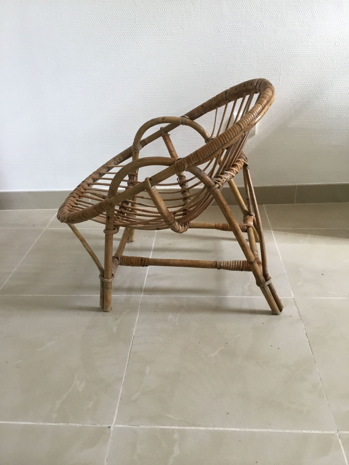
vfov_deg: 58.4
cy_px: 232
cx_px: 174
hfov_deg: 45.4
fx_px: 417
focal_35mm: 31
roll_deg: +2.6
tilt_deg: -27.8
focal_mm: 3.3
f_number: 2.4
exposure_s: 1/33
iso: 50
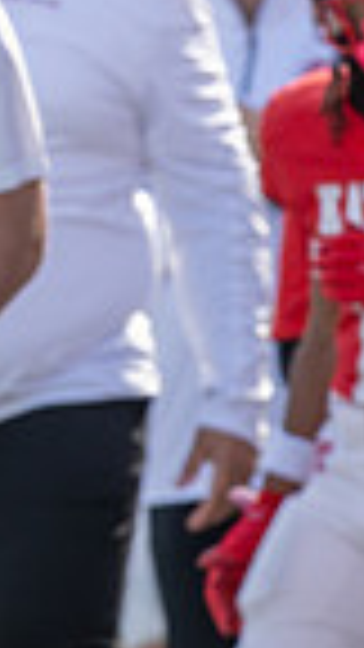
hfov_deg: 0.4
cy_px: 859
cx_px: -857
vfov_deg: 0.8
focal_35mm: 2815
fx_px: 48302
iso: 800
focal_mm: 400
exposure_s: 1/2000
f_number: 6.3
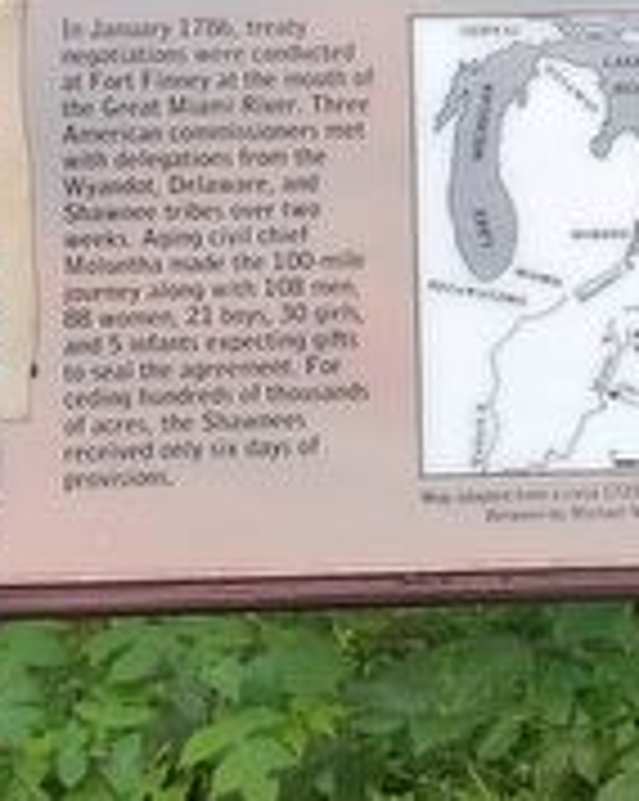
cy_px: 288
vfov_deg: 19.0
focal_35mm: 101
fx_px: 2392
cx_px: 513
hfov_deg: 15.1
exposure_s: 1/120
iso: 104
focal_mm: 5.56
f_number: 1.8
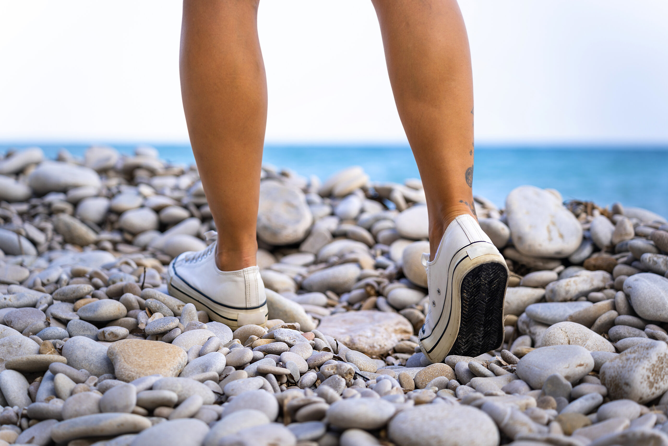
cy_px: 223
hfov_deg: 27.0
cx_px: 334
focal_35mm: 75
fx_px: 1392
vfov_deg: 18.2
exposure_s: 1/640
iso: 100
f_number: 2.8
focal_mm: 75
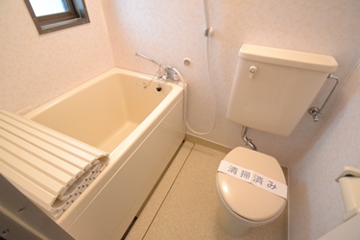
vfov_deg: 73.7
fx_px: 160
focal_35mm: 16
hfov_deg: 96.7
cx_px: 177
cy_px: 116
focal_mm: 10
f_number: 4
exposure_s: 1/60
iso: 3200
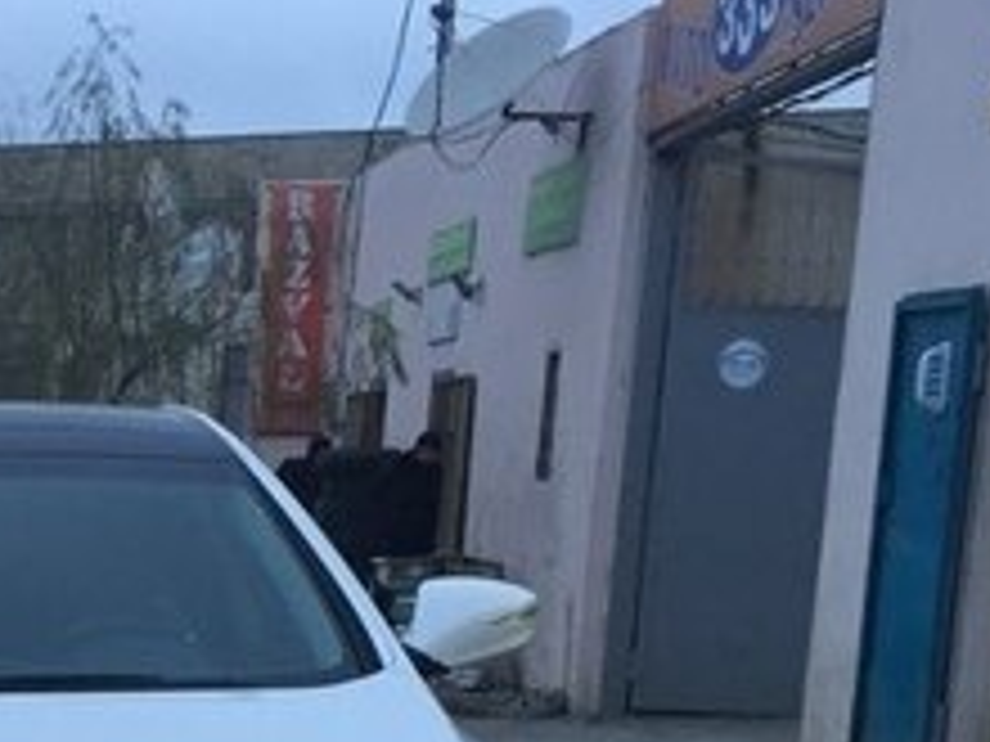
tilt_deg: -10.9
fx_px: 2488
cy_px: 933
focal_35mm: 87
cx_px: -140
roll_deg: -2.8
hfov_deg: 21.2
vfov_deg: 16.2
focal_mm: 4.15
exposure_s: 1/33
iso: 80
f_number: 2.2
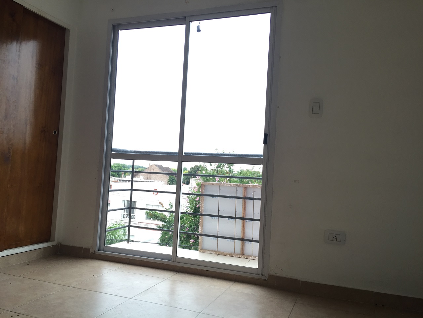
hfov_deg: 61.7
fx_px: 354
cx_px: 212
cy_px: 159
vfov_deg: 48.2
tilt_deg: +3.2
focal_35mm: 29
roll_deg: -3.2
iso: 32
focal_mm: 4.15
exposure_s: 1/100
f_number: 2.2
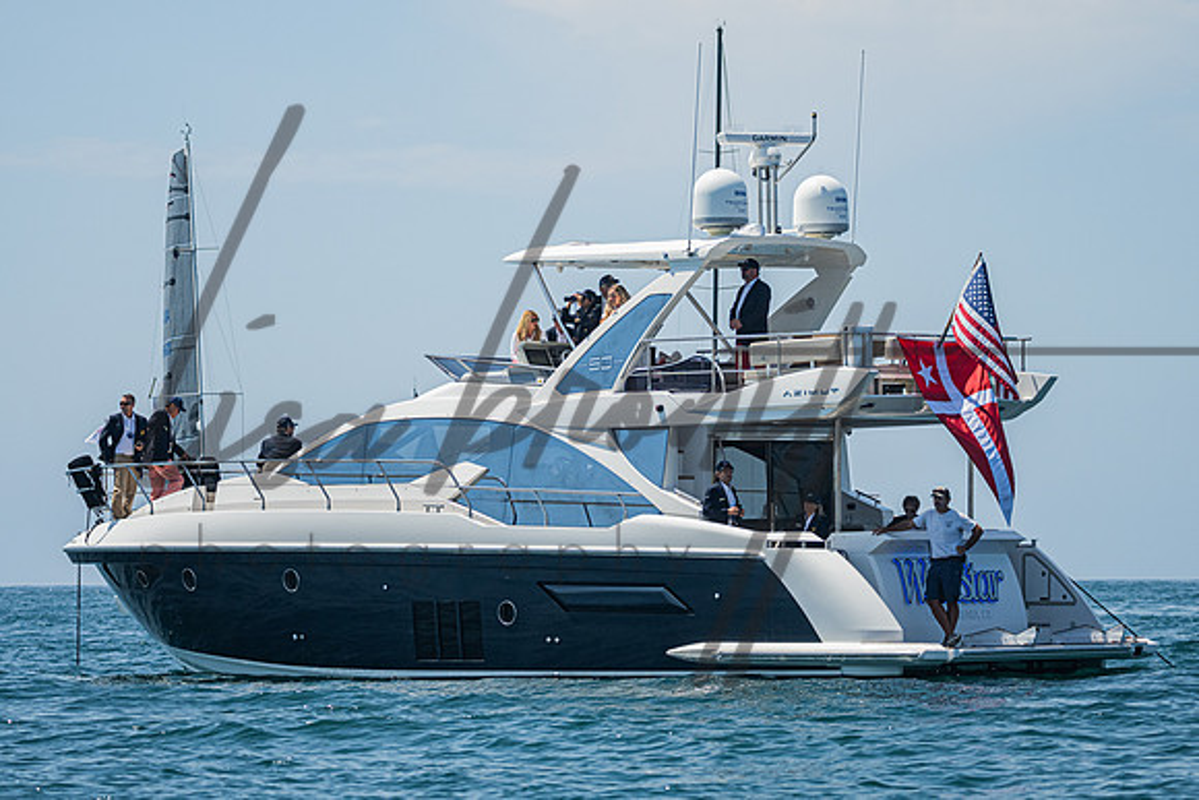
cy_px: 318
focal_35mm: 175
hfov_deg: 11.7
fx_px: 5843
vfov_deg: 7.8
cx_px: 612
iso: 400
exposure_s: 1/6400
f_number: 4.8
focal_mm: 130
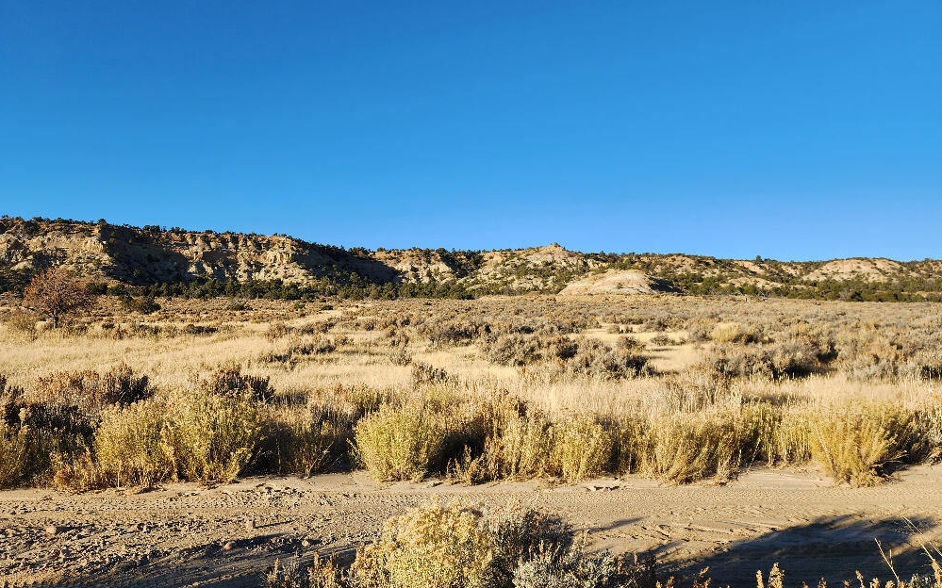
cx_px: 463
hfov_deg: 72.6
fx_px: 642
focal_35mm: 25
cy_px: 316
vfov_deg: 49.2
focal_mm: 6.4
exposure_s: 1/699
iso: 12
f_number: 1.8
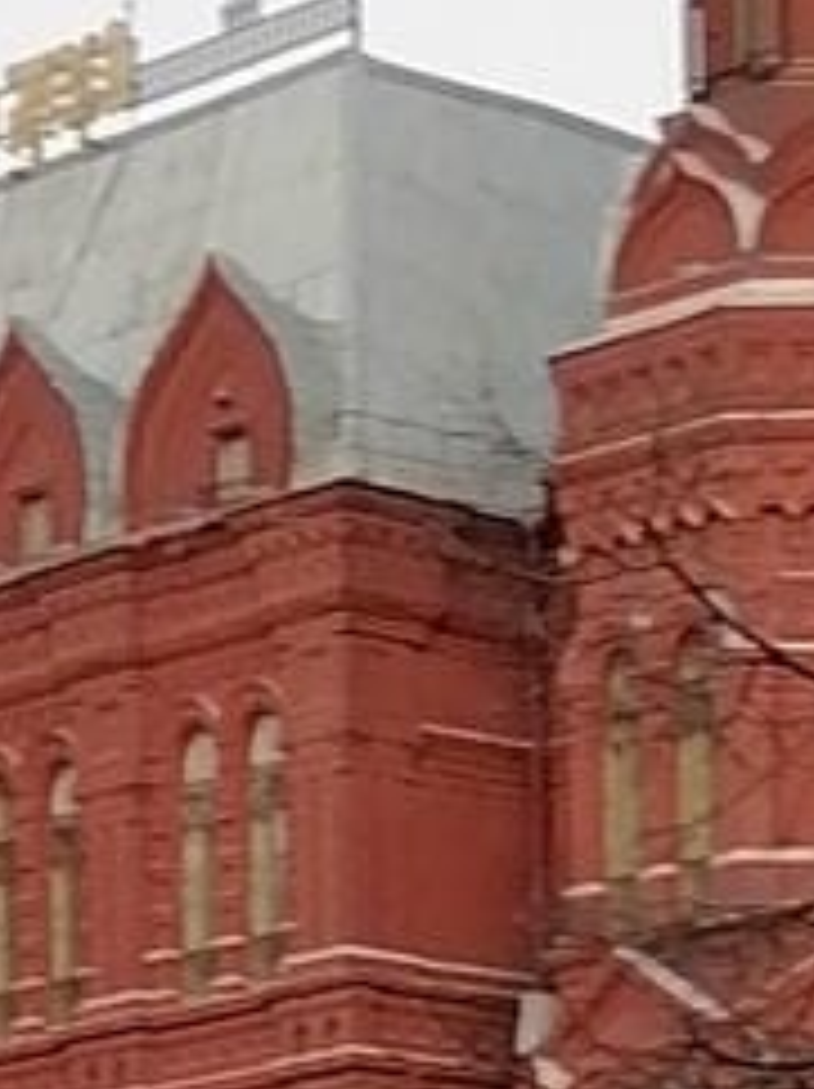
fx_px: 4868
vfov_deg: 12.7
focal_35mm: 155
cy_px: 963
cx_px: 459
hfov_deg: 9.6
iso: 100
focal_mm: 5.4
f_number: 1.8
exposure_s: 1/33.3
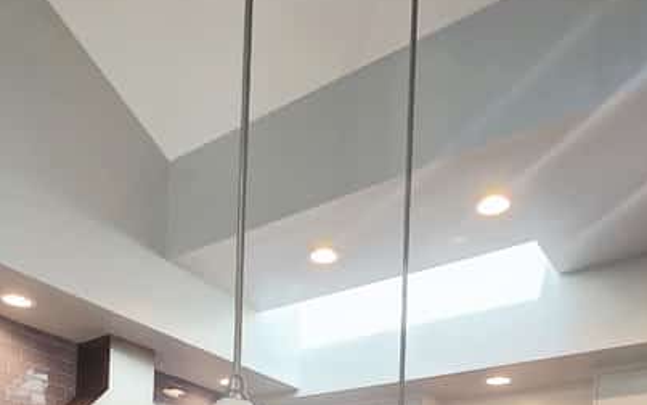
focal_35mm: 35
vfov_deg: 27.4
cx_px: 255
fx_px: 617
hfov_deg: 54.9
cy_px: 580
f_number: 2.2
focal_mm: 2.2
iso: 160
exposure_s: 1/120
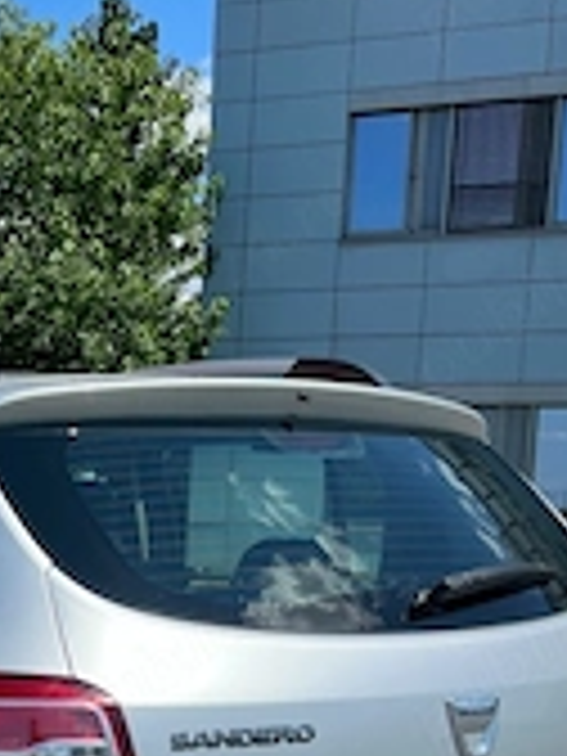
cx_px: -50
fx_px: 1354
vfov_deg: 29.8
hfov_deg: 22.4
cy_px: 688
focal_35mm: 62
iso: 50
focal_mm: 5.7
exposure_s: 1/4274
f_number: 1.5
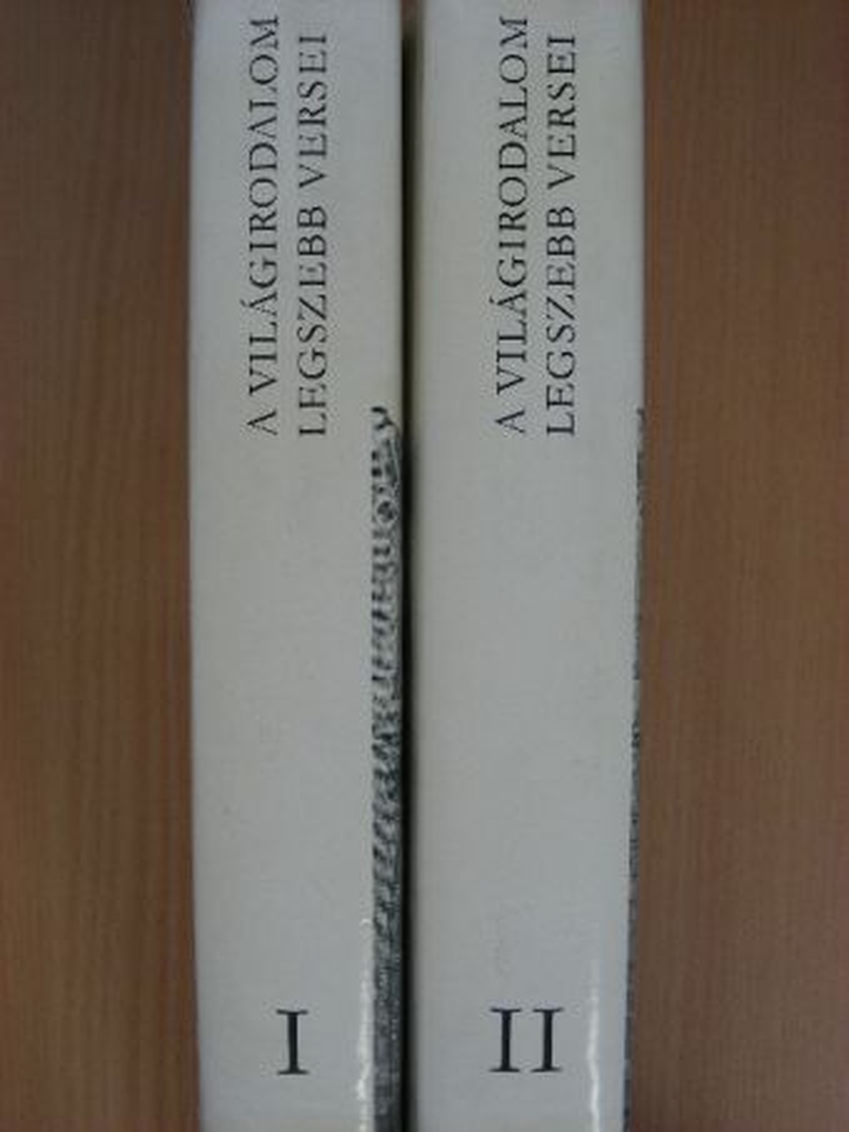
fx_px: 1569
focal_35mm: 48
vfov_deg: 39.6
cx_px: 424
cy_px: 566
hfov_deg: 30.3
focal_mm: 8
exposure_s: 1/30
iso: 57
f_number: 3.5
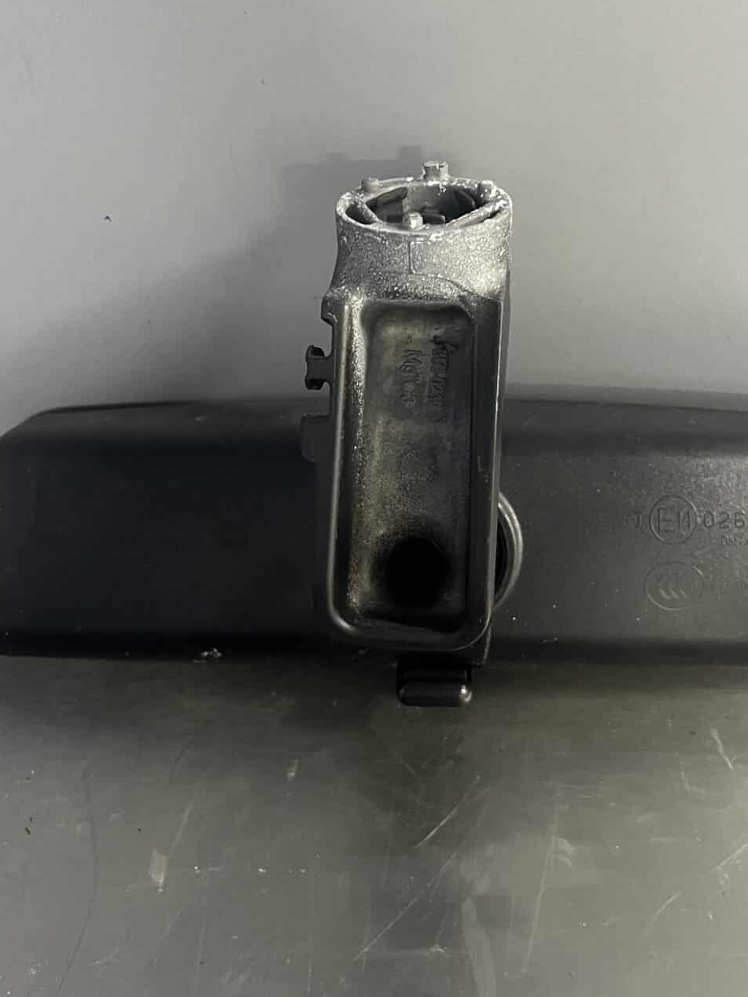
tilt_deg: -42.3
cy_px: 437
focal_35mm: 42
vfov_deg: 44.7
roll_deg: +0.3
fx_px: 1210
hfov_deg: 34.2
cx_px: 446
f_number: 1.6
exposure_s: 1/50
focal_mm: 5.1
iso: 400
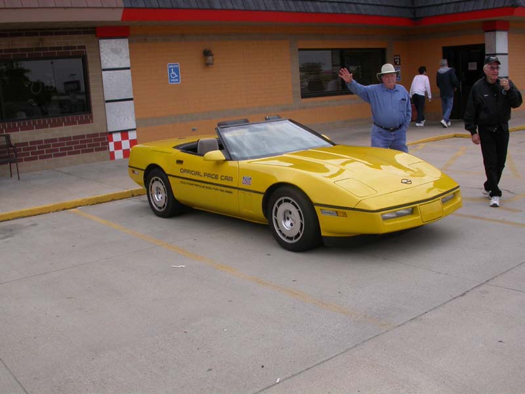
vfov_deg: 37.7
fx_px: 576
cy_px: 197
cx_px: 262
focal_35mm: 38
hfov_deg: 49.0
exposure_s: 1/340
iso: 100
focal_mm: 7.85
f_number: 7.5
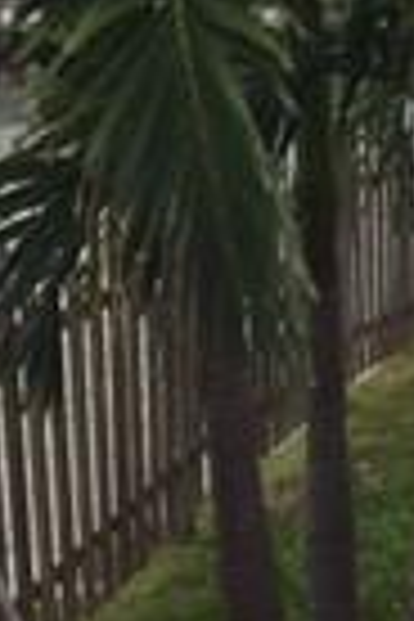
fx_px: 2415
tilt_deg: +1.5
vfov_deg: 14.5
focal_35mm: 140
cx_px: 171
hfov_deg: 9.8
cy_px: 27
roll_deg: -1.4
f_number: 2.2
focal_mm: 4.15
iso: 32
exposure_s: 1/2198
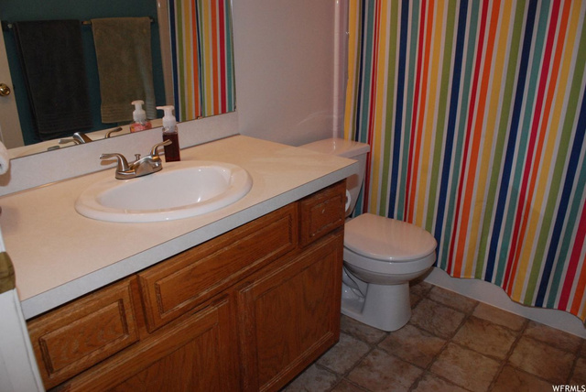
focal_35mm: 27
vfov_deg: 48.0
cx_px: 293
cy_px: 196
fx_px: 440
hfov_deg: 67.3
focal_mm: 18
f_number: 8
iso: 1250
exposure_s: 1/60
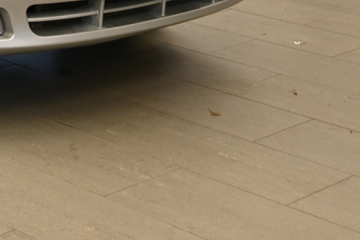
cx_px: -146
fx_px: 1102
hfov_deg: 17.1
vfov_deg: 12.0
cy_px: -85
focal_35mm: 110
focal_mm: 24.5
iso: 320
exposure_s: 1/40
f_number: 4.2
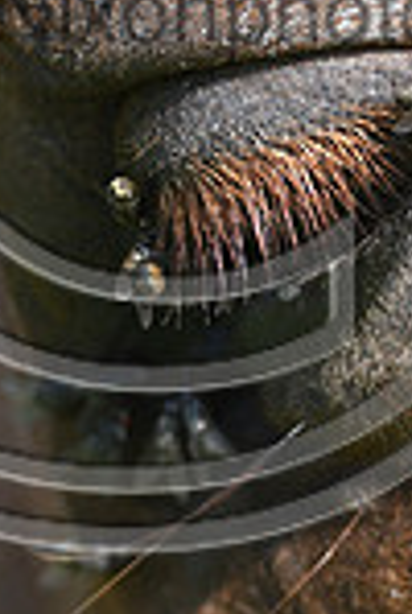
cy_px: -54
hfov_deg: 1.2
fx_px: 19905
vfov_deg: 1.8
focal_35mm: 1165
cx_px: 72
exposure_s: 1/1250
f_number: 3.5
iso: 320
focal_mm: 200
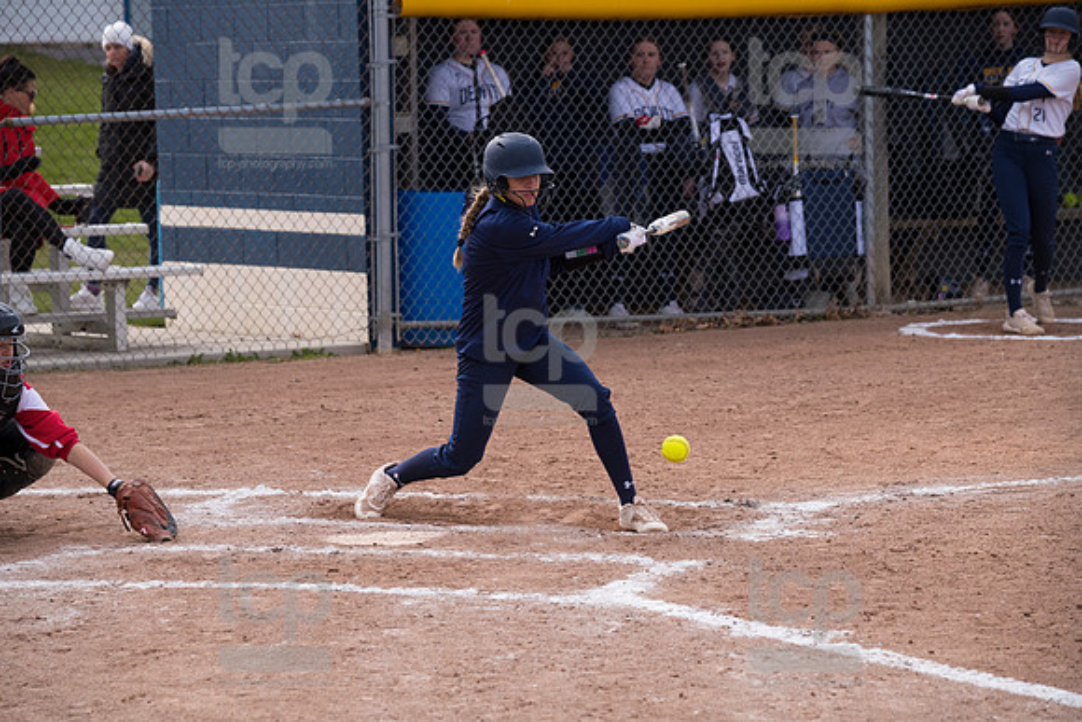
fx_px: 4960
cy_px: 361
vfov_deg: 8.3
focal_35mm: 165
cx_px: 541
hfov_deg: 12.4
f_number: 5.6
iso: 400
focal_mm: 165
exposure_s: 1/1600
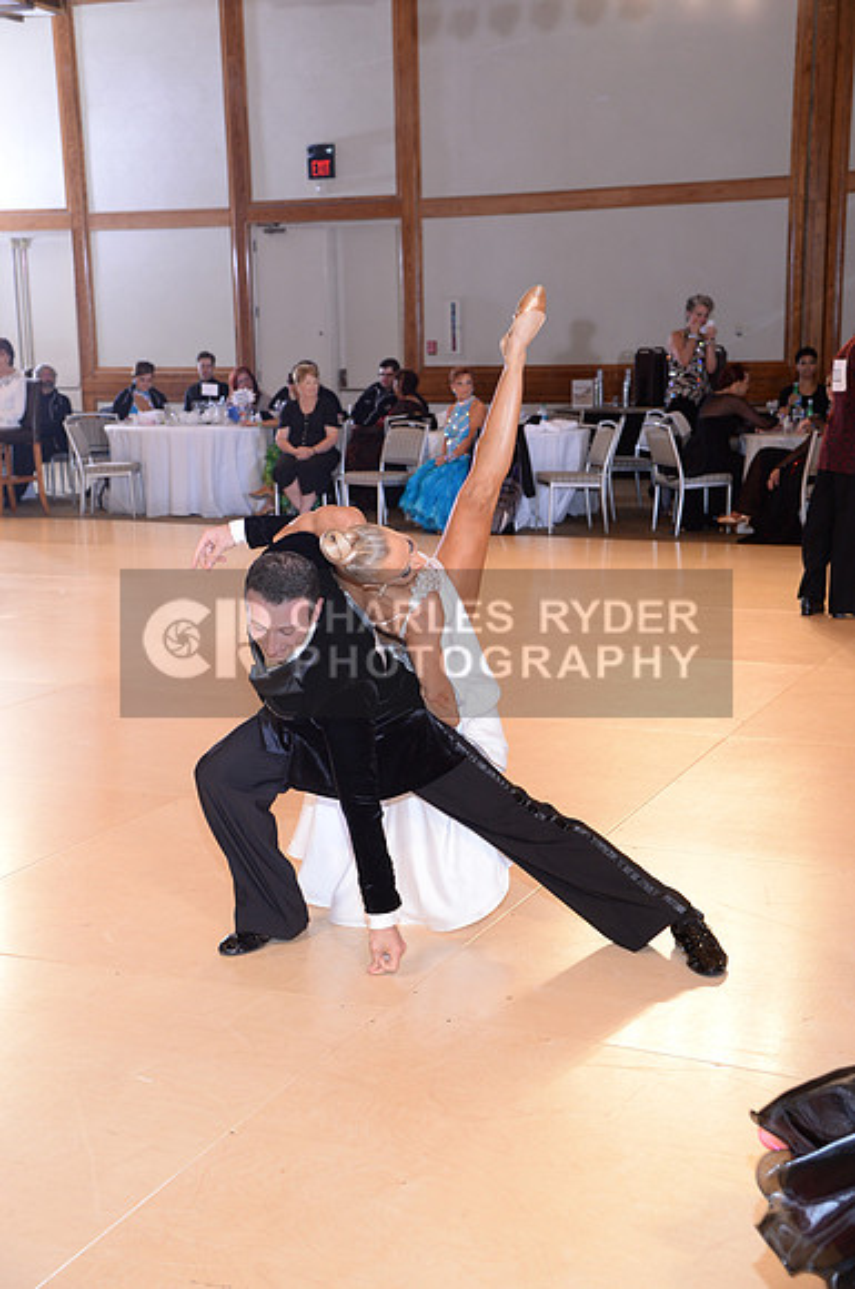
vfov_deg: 39.6
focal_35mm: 50
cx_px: 428
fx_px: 1786
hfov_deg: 26.9
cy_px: 644
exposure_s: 1/200
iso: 1250
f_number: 5
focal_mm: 50
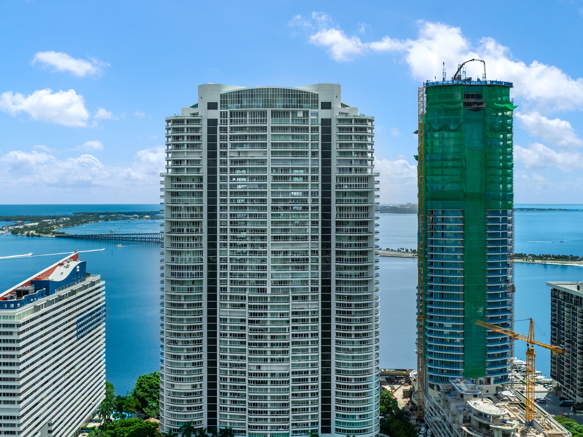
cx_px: 271
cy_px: 240
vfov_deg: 38.6
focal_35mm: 37
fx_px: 623
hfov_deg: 50.1
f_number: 2.8
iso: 150
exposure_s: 1/800
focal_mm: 12.29
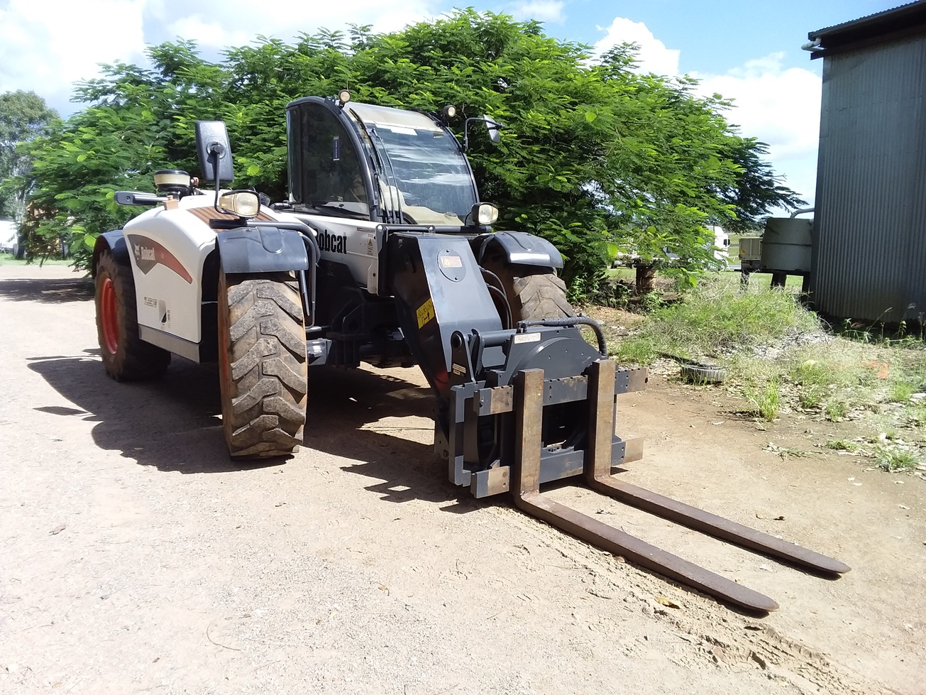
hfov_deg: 63.4
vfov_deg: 49.8
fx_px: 749
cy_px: 348
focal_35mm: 28
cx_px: 463
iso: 40
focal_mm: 2.91
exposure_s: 1/969
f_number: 1.9
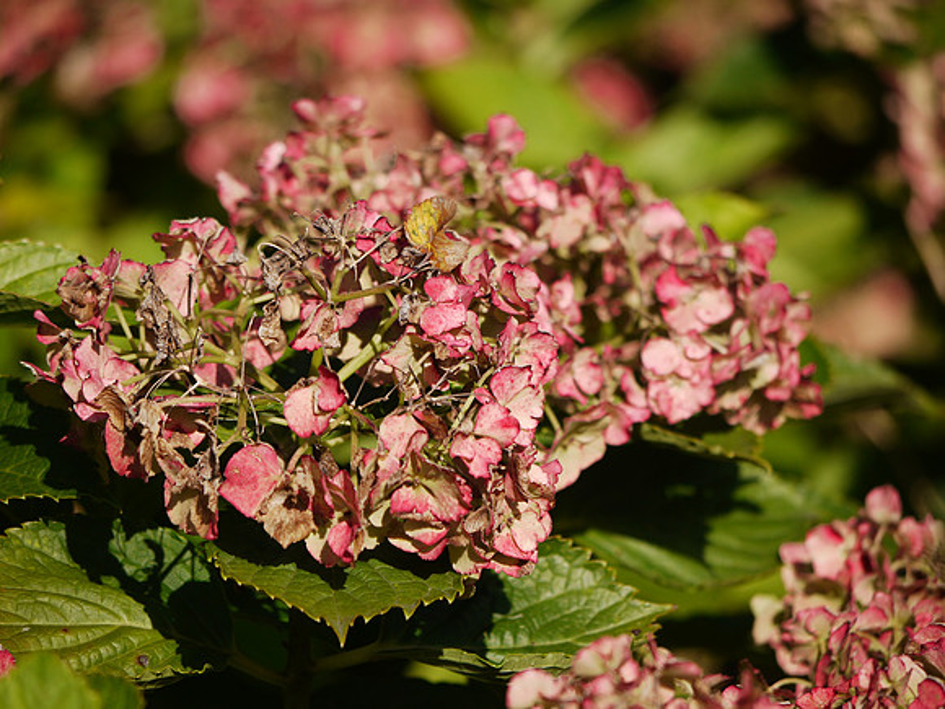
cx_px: 472
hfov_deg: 4.2
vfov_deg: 3.2
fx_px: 12776
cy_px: 354
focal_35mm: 468
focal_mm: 234
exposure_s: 1/1000
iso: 125
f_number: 5.2
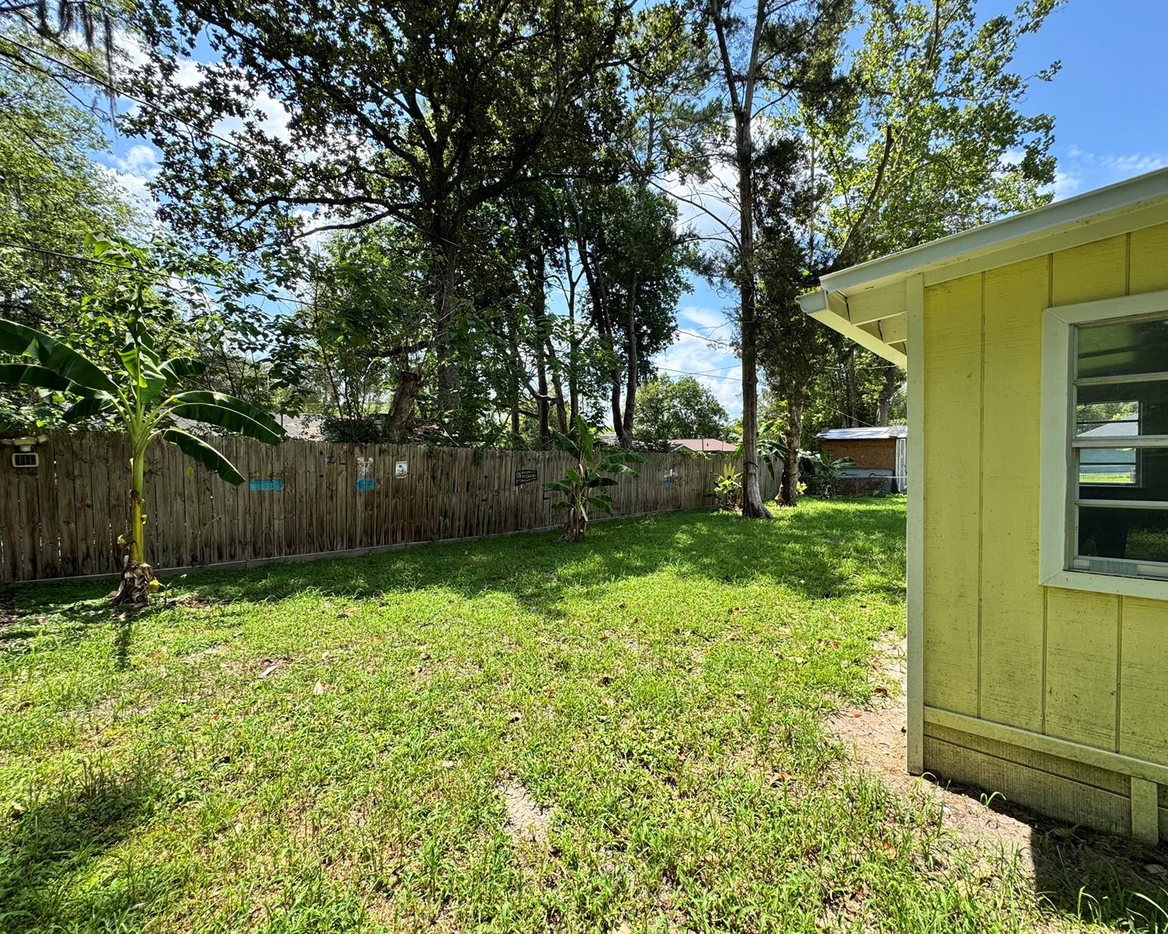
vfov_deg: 84.0
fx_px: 518
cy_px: 470
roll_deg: +0.7
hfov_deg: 96.8
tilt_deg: -3.0
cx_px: 606
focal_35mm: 15
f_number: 2.2
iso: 40
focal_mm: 2.22
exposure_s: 1/605
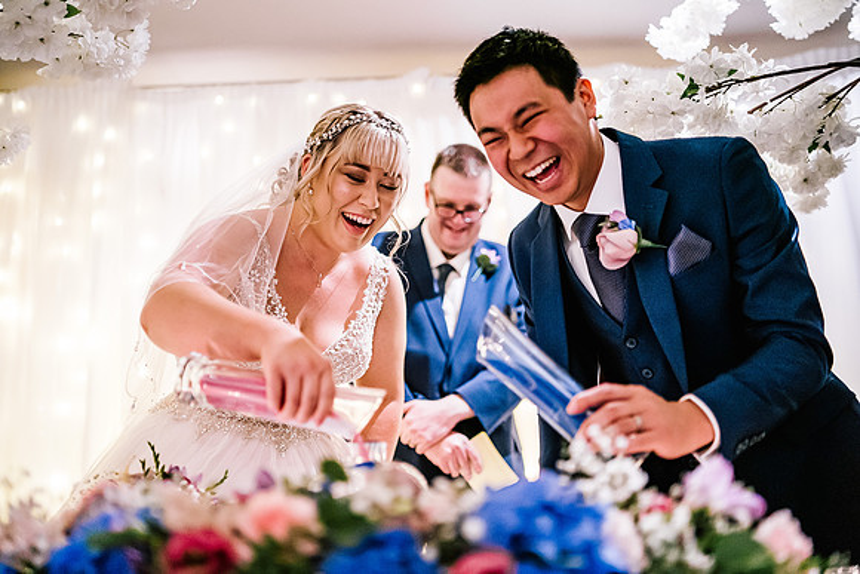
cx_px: 430
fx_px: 836
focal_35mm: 35
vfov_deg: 37.9
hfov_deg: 54.4
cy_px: 287
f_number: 1.4
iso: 4000
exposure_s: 1/250
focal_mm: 35
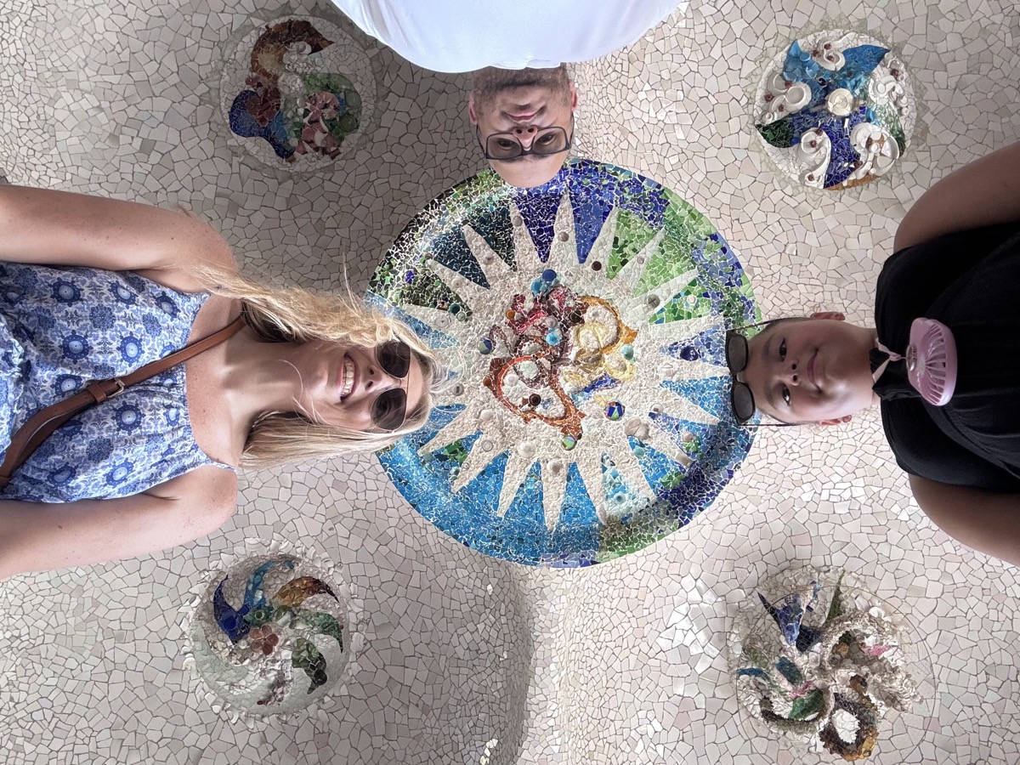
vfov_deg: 46.8
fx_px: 884
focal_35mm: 30
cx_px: 510
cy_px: 382
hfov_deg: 60.0
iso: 80
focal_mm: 2.69
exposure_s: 1/88
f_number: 1.9
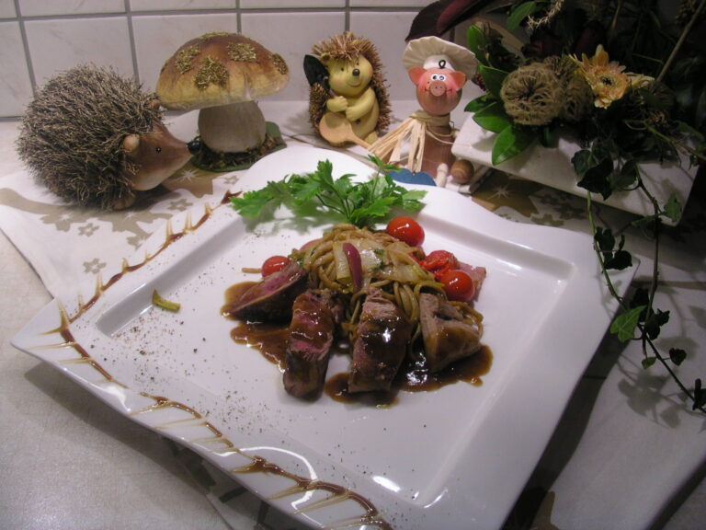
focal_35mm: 37
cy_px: 265
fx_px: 755
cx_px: 353
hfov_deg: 50.1
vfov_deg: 38.7
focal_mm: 5.6
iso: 100
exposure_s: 1/35
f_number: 2.7
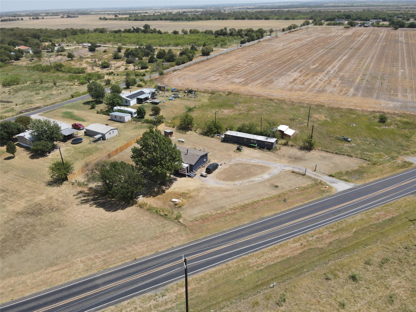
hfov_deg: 71.6
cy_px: 156
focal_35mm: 24
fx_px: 288
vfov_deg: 56.8
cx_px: 208
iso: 100
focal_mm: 4.5
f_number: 2.8
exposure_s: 1/640
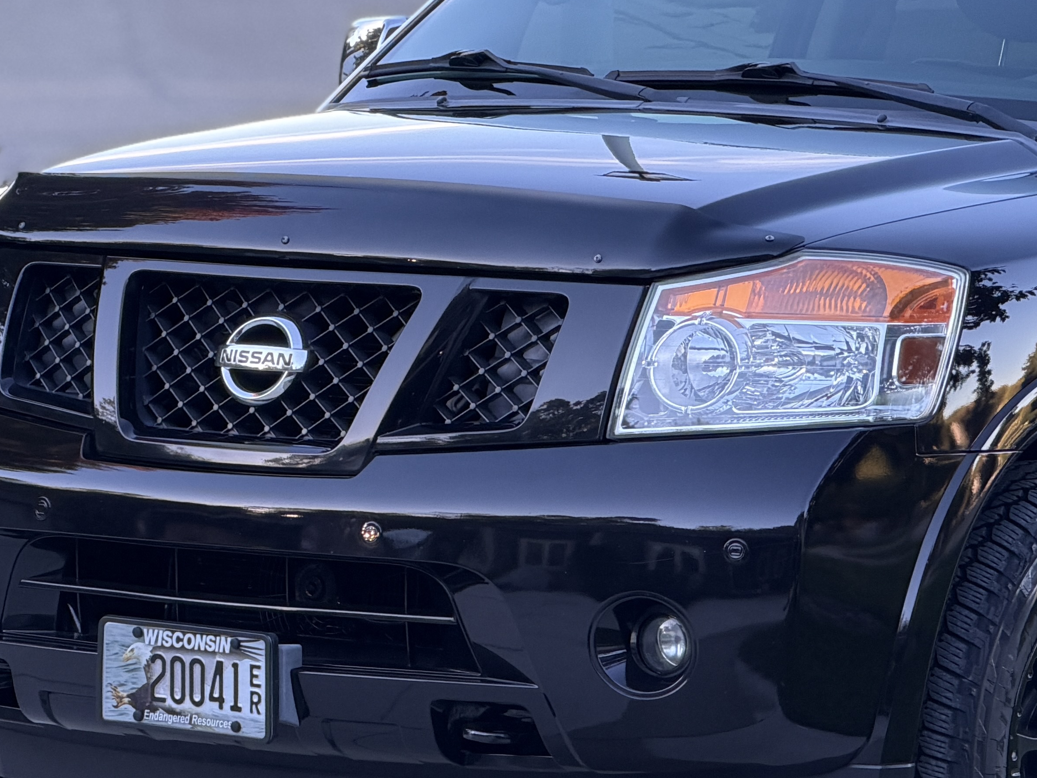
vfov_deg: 6.2
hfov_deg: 8.2
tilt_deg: -6.7
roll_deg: +0.0
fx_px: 7220
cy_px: 513
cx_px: 1028
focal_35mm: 241
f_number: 2.8
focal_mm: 16.89
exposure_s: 1/121
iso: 125
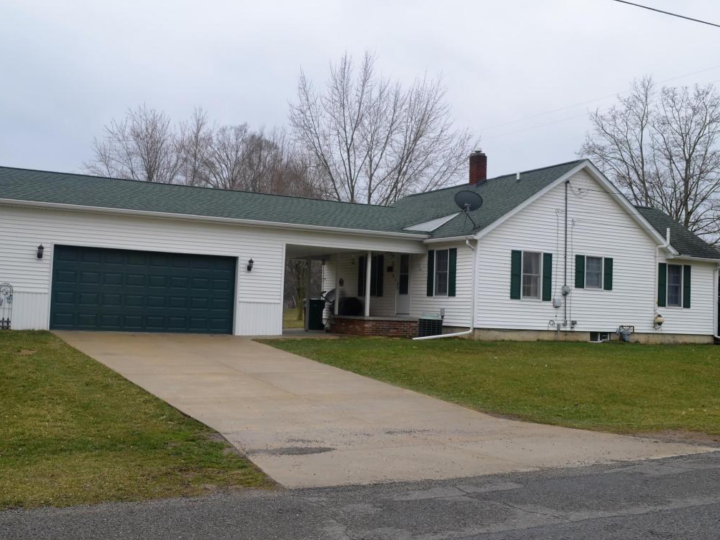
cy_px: 273
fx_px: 686
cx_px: 335
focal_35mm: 33
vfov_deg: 42.9
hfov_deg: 55.3
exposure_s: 1/250
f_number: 8
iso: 125
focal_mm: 20
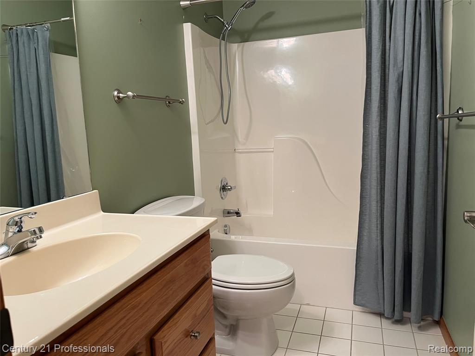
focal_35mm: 26
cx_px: 238
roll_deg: +2.5
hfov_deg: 67.3
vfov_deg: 53.1
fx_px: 357
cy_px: 178
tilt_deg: -7.5
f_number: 1.6
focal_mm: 5.1
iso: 160
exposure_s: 1/60
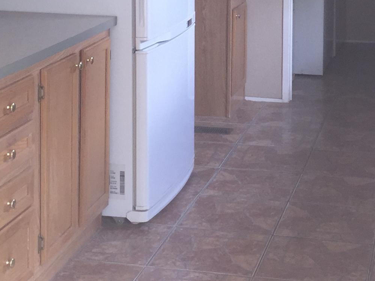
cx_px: 230
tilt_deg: -4.9
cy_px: -38
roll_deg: -0.5
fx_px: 942
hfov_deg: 22.5
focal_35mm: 87
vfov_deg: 16.4
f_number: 2.2
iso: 50
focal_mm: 4.15
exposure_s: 1/30
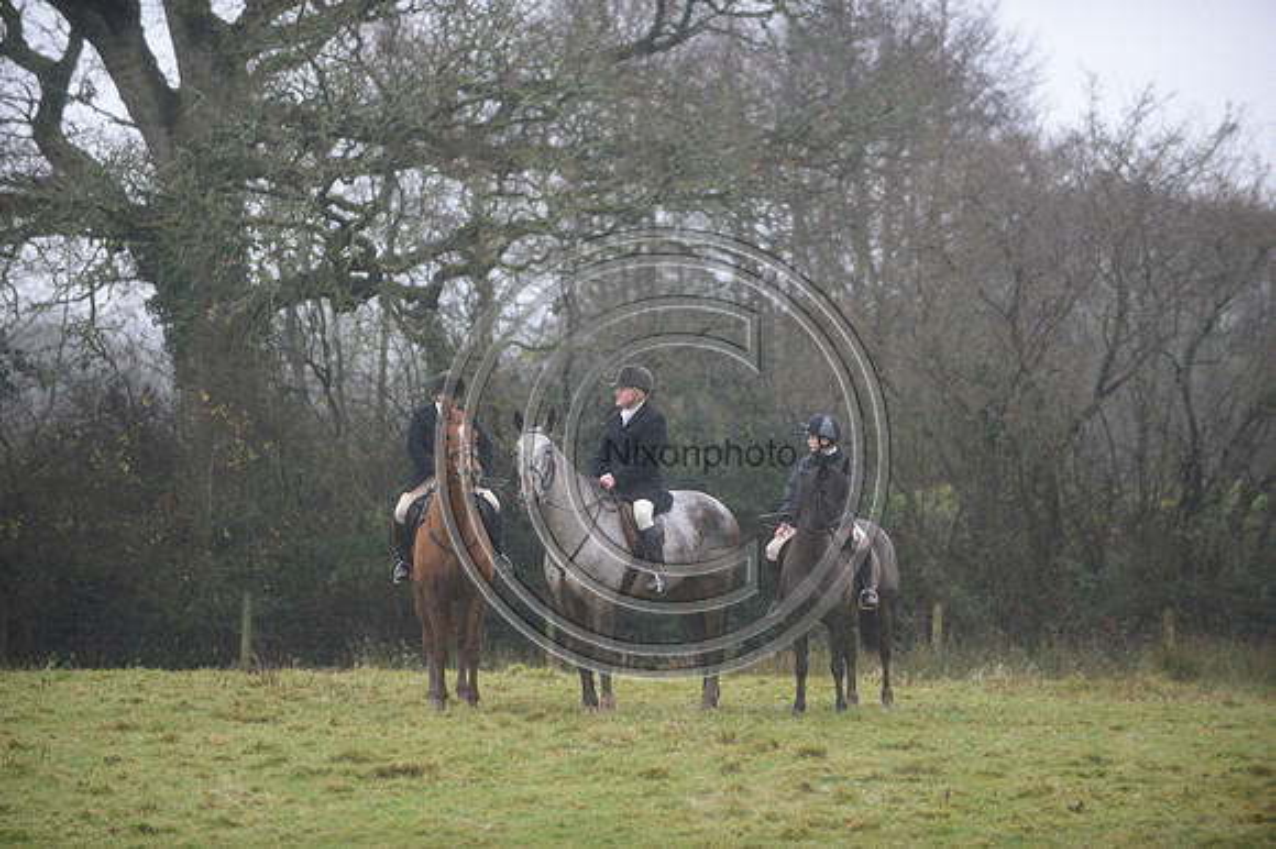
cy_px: 424
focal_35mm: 200
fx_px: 7085
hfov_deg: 10.3
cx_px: 638
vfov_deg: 6.9
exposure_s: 1/800
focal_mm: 200
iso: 1600
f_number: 2.8
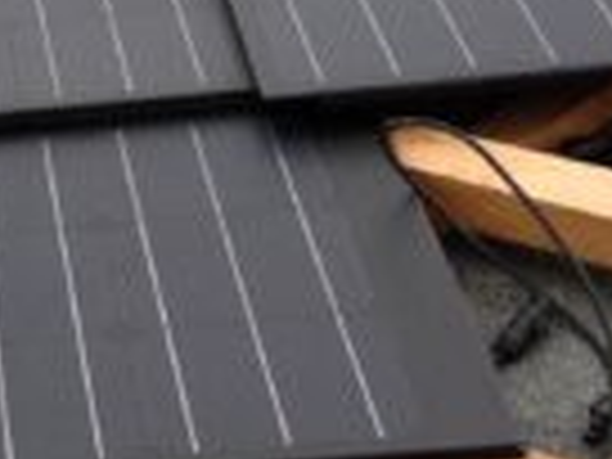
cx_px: -475
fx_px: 3235
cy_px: -56
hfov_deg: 10.2
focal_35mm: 183
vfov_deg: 8.1
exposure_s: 1/60
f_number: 2.4
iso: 64
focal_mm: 4.28
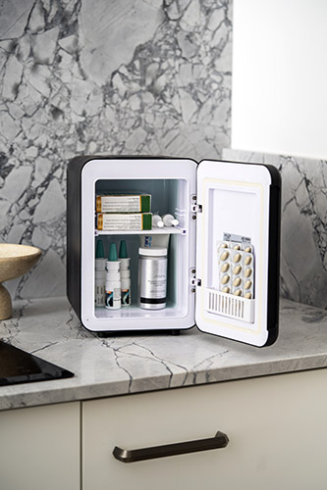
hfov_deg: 15.2
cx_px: 164
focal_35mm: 90
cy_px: 245
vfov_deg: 22.6
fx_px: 1227
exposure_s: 1/125
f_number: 4
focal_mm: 90
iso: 100
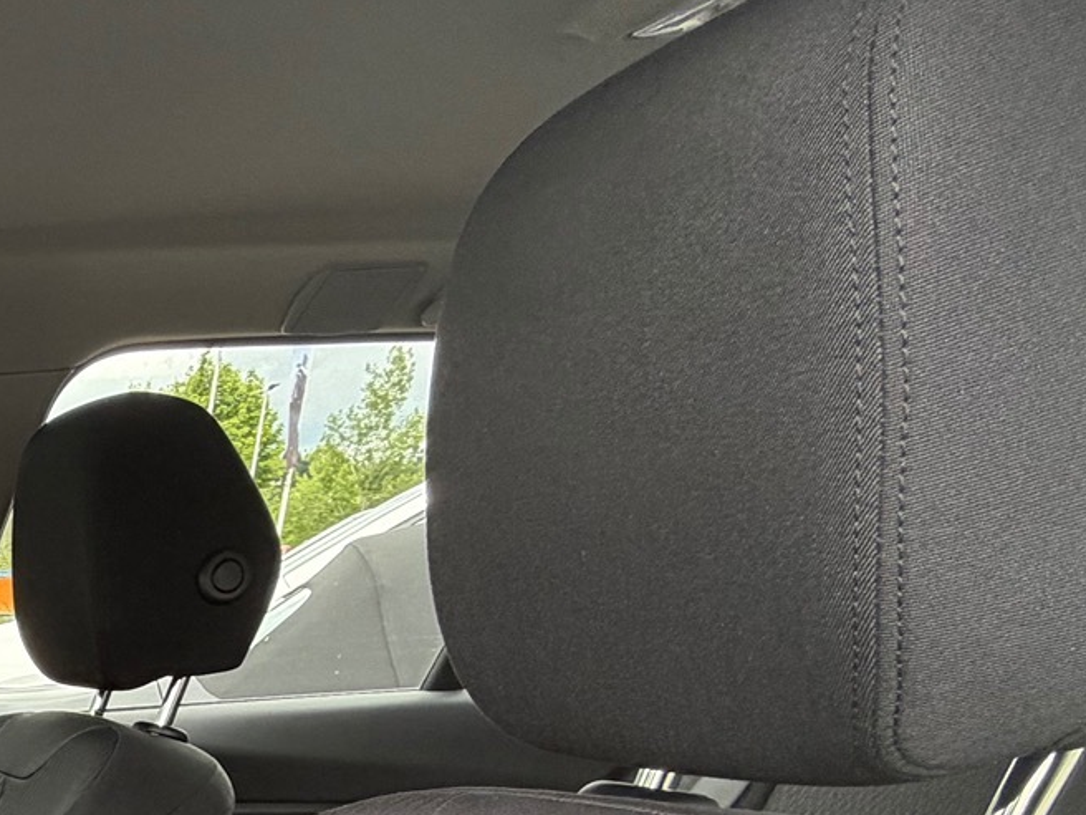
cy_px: 1196
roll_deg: +1.9
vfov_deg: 25.8
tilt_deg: -23.5
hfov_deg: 29.9
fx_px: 1349
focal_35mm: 43
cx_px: -469
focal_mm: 2.22
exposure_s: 1/121
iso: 80
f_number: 2.2
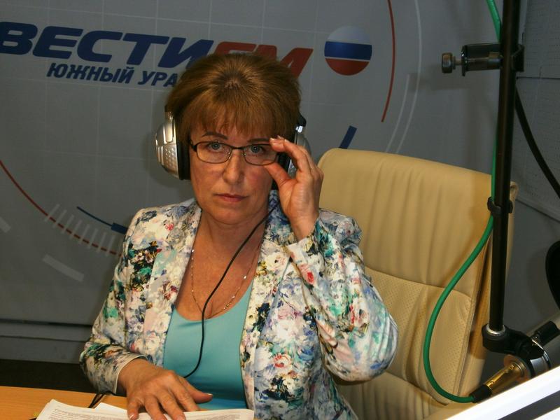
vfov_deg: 31.5
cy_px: 210
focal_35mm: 46
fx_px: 744
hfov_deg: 41.2
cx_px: 280
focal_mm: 8.1
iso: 100
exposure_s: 1/40
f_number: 3.8
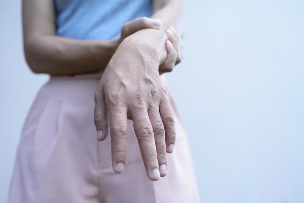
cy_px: 102
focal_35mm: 35
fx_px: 296
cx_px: 152
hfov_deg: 54.4
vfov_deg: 37.9
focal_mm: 35
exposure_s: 1/100
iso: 250
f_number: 3.5
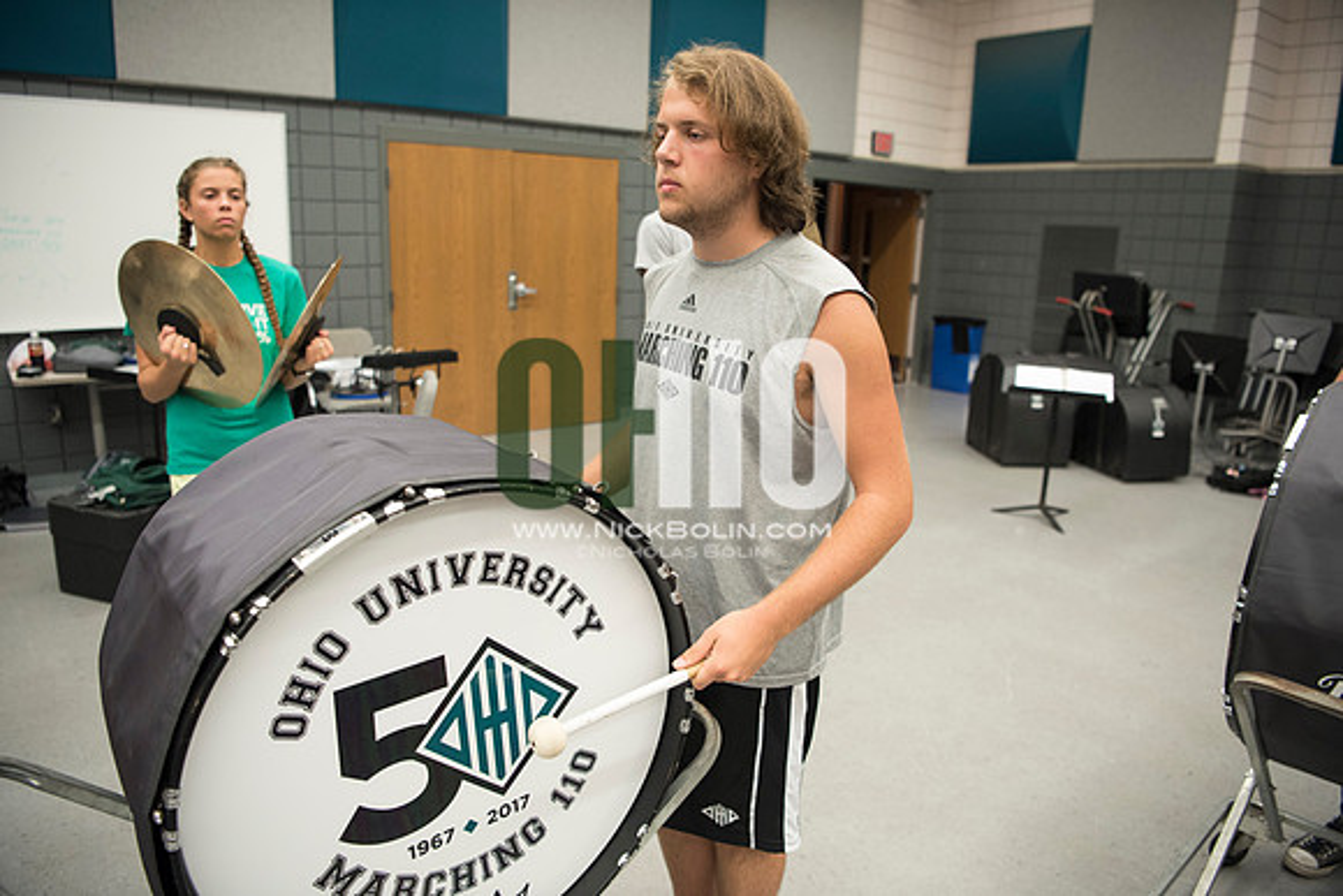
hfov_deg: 73.7
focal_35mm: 24
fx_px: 896
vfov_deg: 53.2
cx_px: 672
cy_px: 448
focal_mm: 24
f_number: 2.8
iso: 1250
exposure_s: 1/160
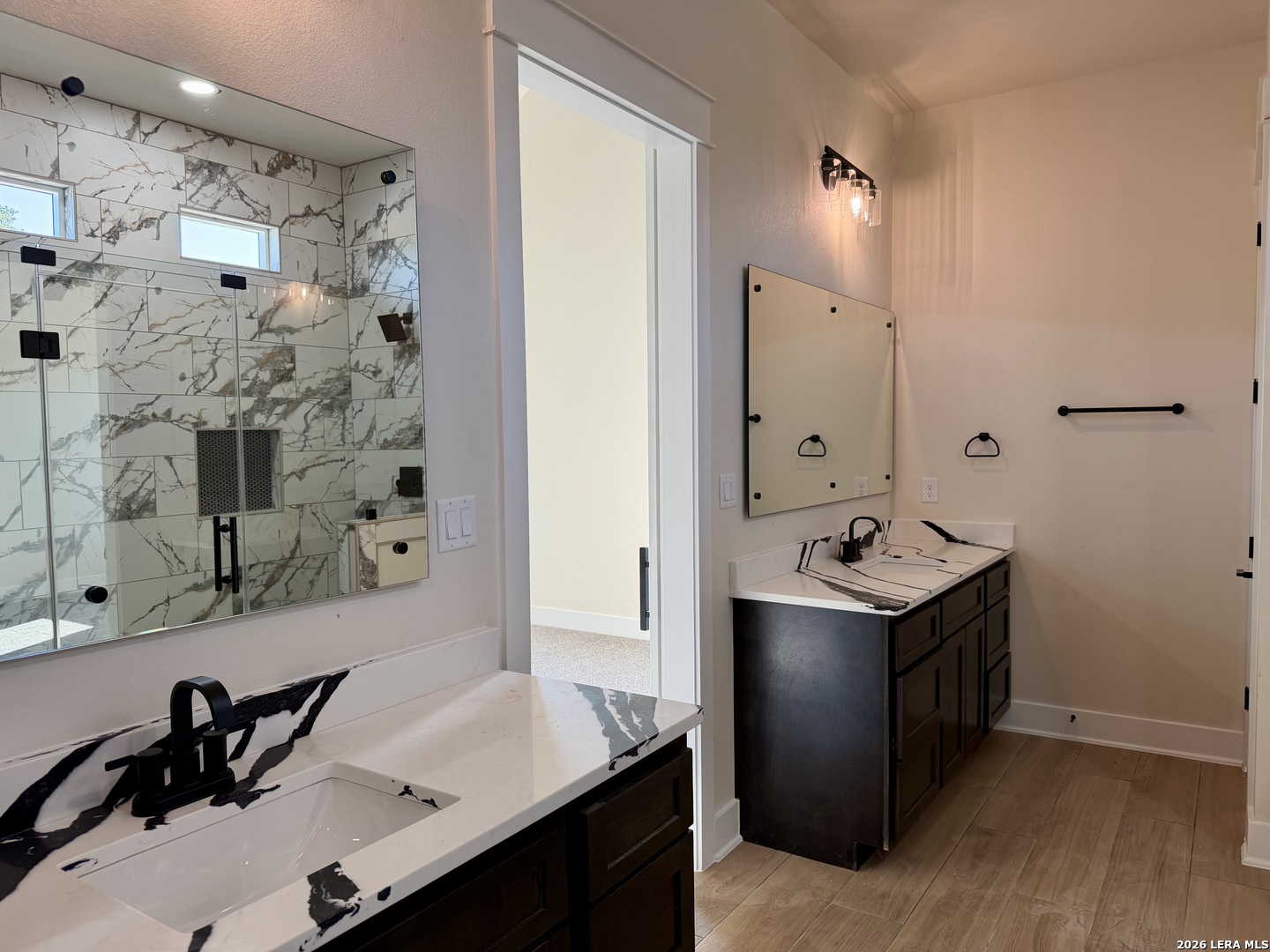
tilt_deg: -3.1
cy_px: 476
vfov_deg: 56.8
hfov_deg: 71.6
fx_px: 881
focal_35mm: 24
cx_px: 635
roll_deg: +1.7
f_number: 1.78
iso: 100
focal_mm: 6.76
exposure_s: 1/120
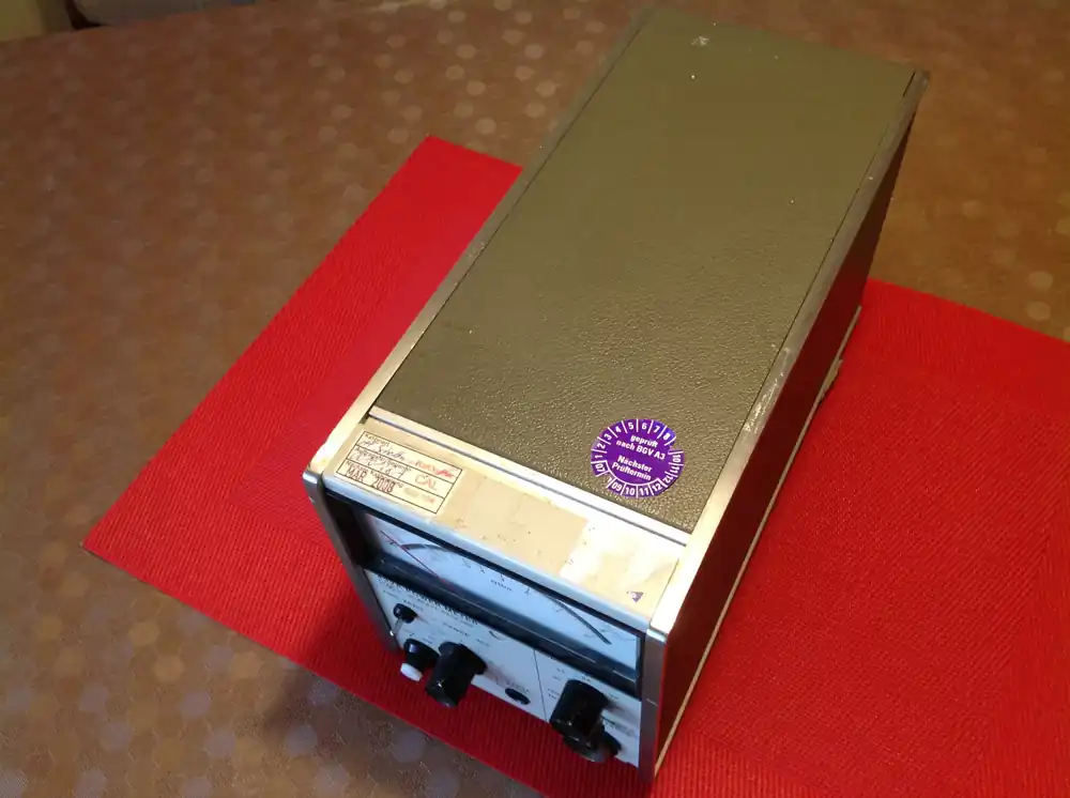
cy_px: 399
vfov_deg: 40.6
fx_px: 1080
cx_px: 535
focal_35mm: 35
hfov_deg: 52.7
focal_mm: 4.28
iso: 100
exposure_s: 1/17
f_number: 2.4
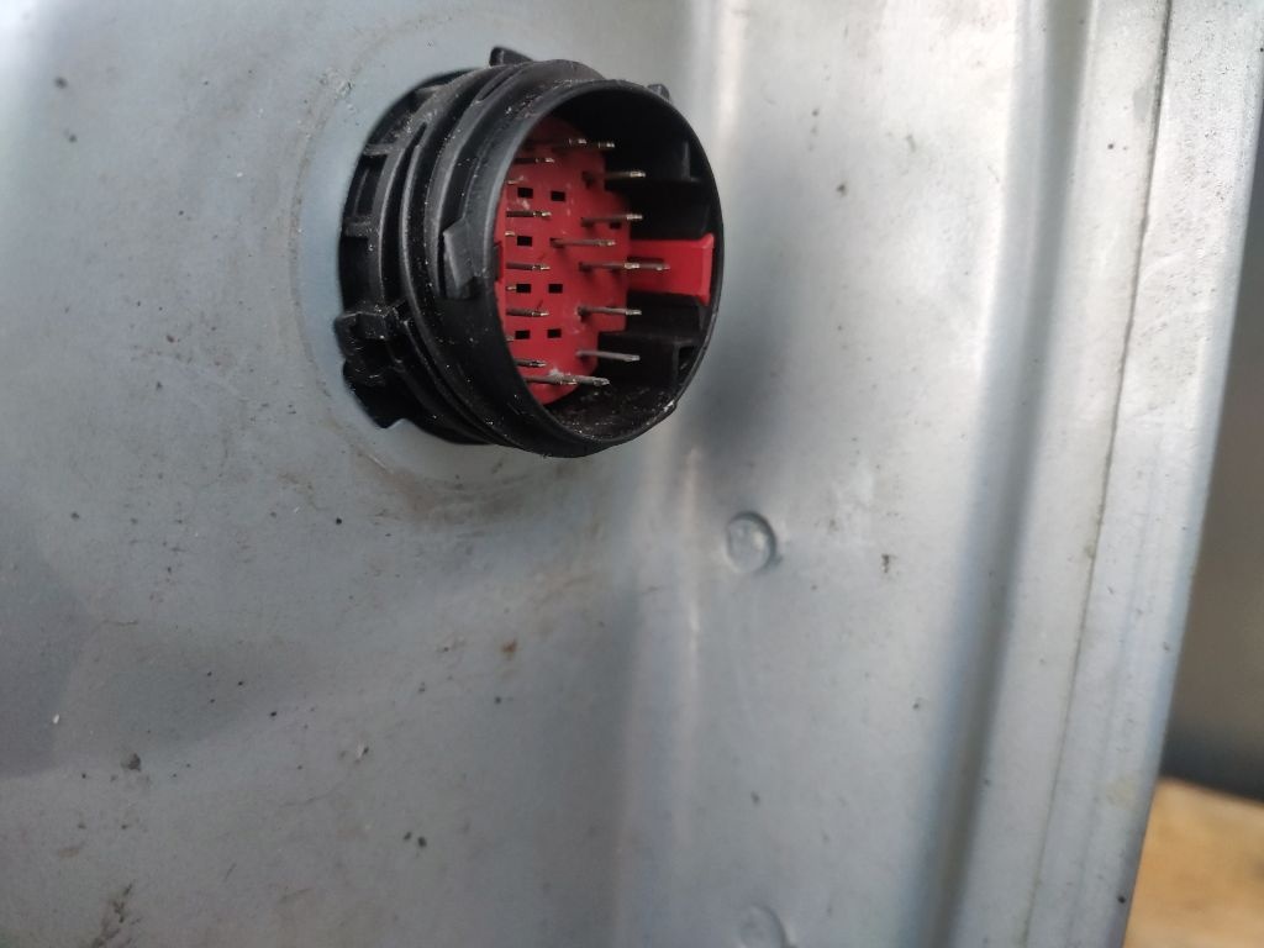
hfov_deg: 67.3
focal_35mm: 26
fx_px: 949
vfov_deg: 53.1
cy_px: 474
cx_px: 632
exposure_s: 1/30
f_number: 1.75
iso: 466
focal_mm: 4.77
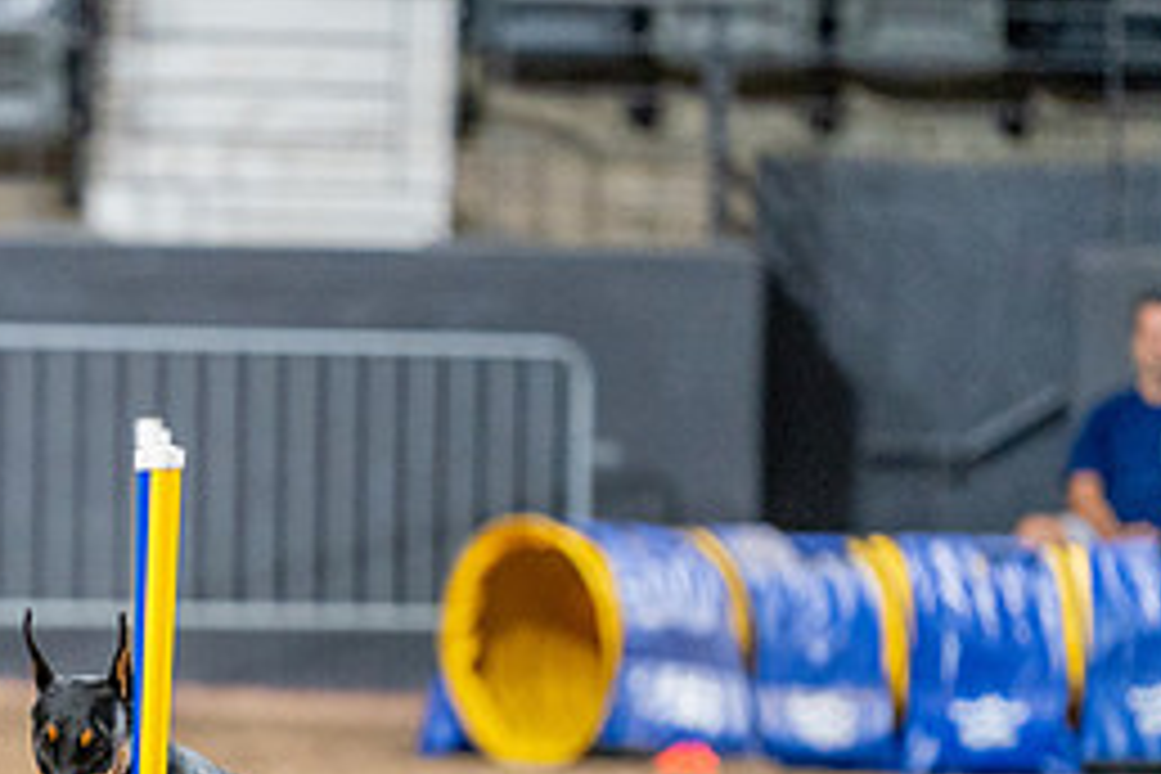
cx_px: 153
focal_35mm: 449
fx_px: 14479
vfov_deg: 3.1
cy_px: 722
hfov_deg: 4.6
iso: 6400
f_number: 2.8
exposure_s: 1/250
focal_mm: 200
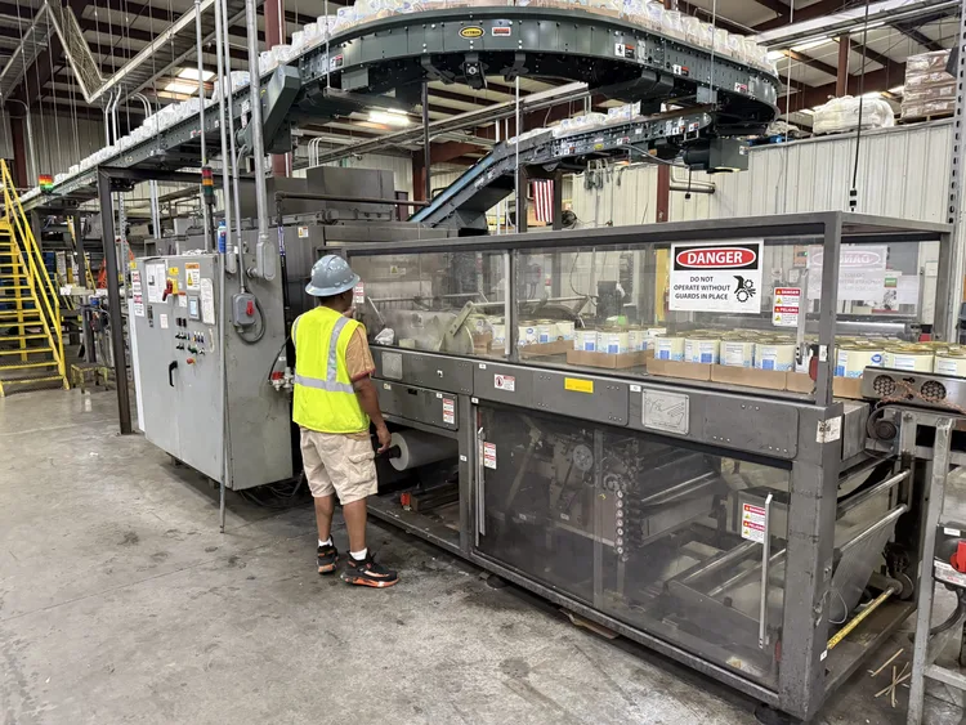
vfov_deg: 56.8
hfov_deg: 71.6
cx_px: 483
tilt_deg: -6.2
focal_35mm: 24
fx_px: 670
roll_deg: +0.1
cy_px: 362
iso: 500
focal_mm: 6.76
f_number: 1.78
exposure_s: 1/60
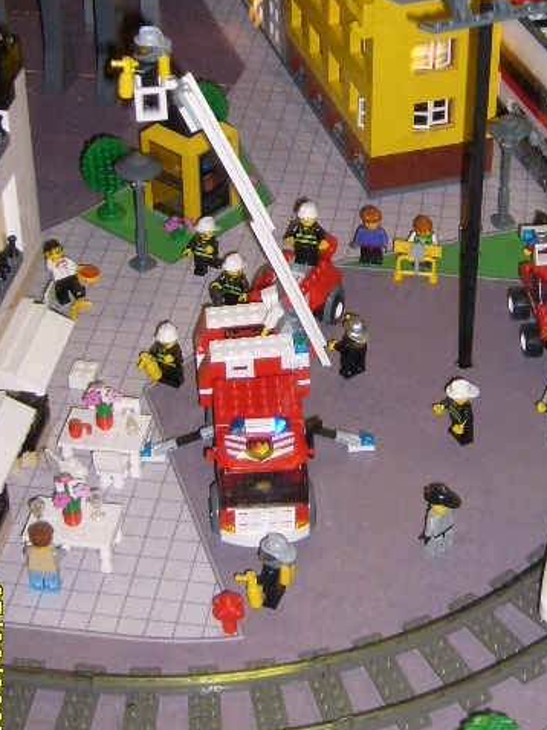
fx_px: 1582
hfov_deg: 19.4
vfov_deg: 25.8
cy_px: 205
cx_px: 457
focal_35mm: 75
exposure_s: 1/45
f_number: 2.8
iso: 100
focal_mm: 5.8
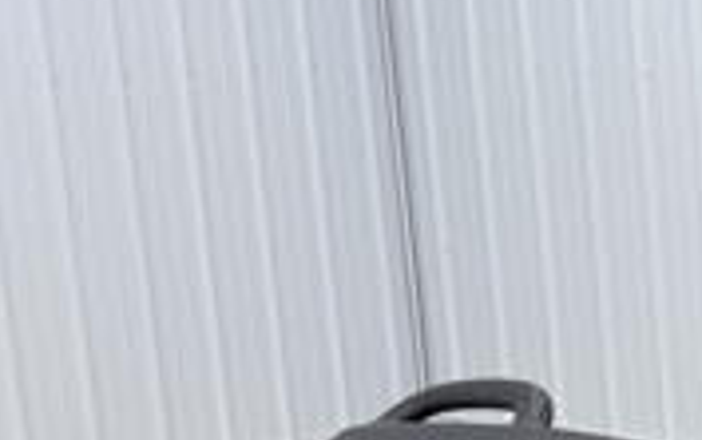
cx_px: 1202
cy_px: 555
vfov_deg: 11.2
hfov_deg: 15.8
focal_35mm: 115
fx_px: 2202
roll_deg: -0.6
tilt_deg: -15.6
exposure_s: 1/120
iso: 80
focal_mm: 6.76
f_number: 1.78
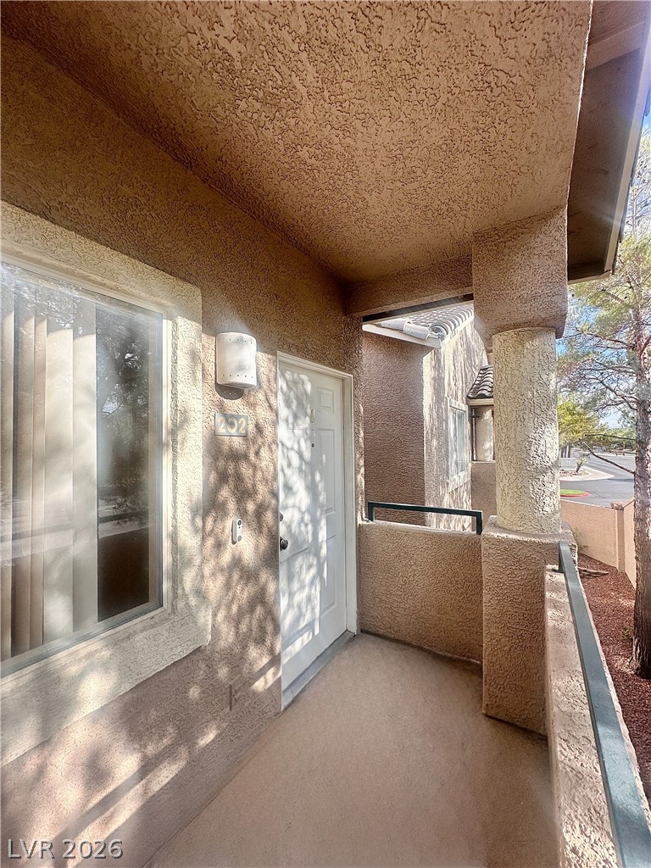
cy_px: 434
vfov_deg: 102.1
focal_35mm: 14
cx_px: 326
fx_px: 351
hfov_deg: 85.7
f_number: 2.2
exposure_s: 1/831
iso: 40
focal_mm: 2.22
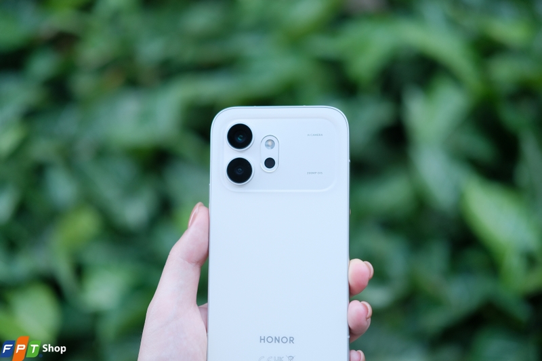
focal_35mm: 53
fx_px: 798
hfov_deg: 37.5
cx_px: 271
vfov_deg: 25.5
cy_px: 180
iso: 400
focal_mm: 35
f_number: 2
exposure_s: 1/500
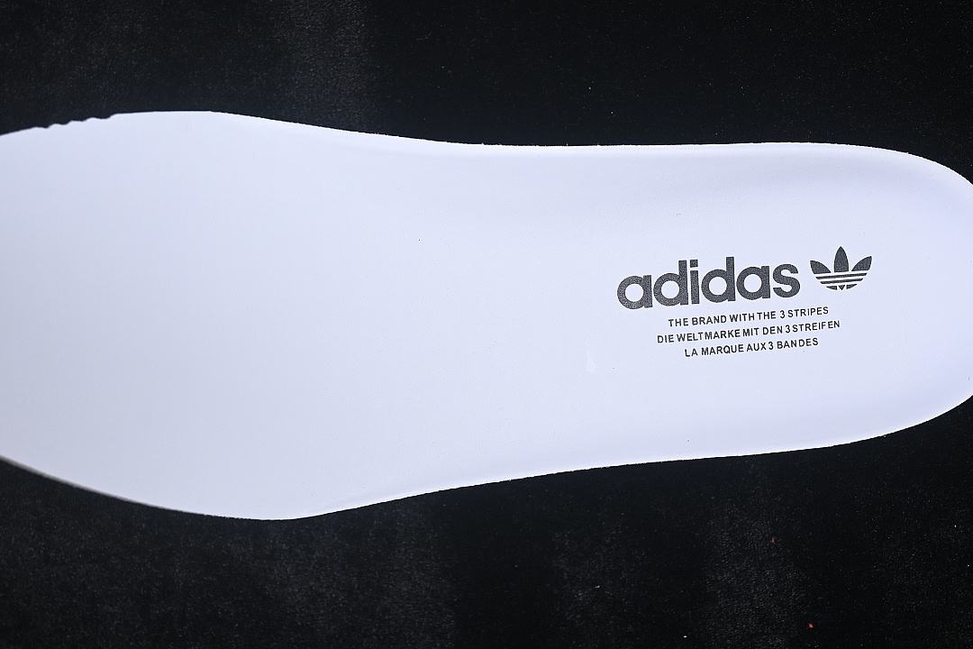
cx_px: 486
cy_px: 324
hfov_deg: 27.0
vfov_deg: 18.2
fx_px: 2027
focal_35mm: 75
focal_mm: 50
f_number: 7.1
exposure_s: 1/80
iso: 160
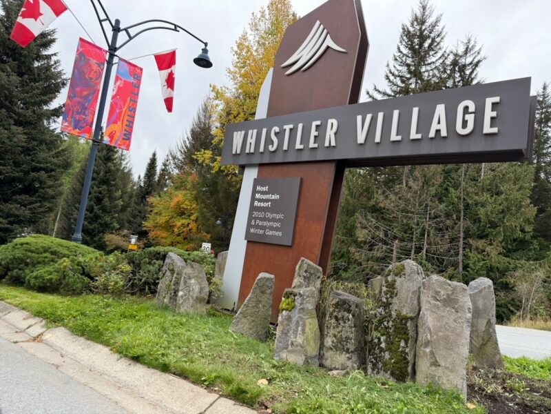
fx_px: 382
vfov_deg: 56.8
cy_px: 207
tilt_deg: +7.5
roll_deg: -9.8
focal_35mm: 24
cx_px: 276
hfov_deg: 71.6
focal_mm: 6.76
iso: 100
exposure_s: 1/1493
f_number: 1.78
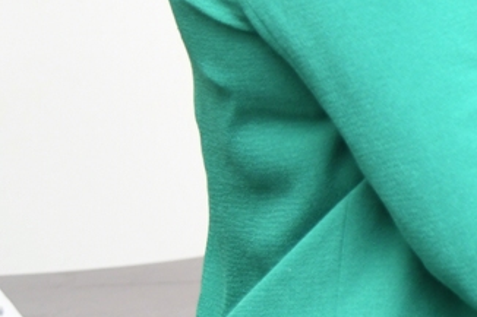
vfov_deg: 6.3
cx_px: 1089
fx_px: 2860
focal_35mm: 216
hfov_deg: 8.8
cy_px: 46
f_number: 4
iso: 1000
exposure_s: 1/200
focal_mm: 44
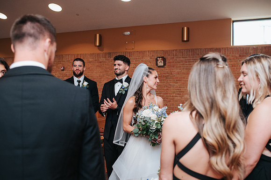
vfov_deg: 35.5
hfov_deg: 51.3
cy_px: 90
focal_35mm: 38
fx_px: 282
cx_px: 136
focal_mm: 35
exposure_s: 1/125
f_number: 2.8
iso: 1000
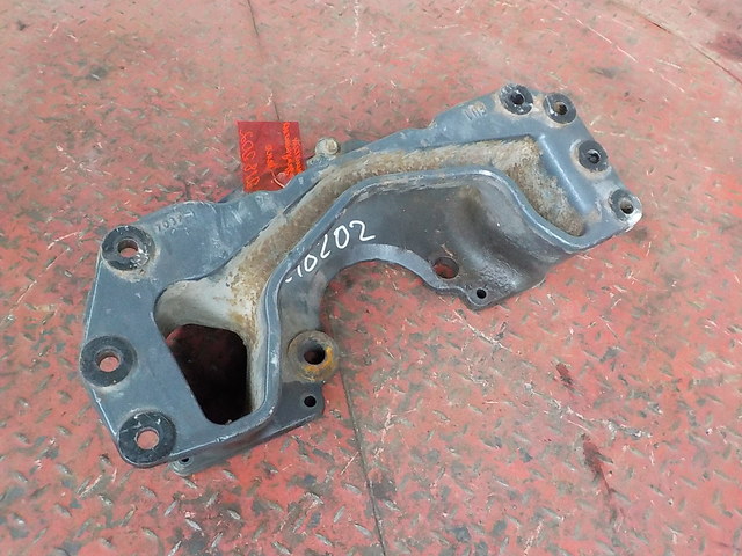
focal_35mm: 30
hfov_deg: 60.0
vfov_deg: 46.8
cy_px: 278
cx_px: 371
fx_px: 643
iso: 800
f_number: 3.3
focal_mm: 4.1
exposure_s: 1/30
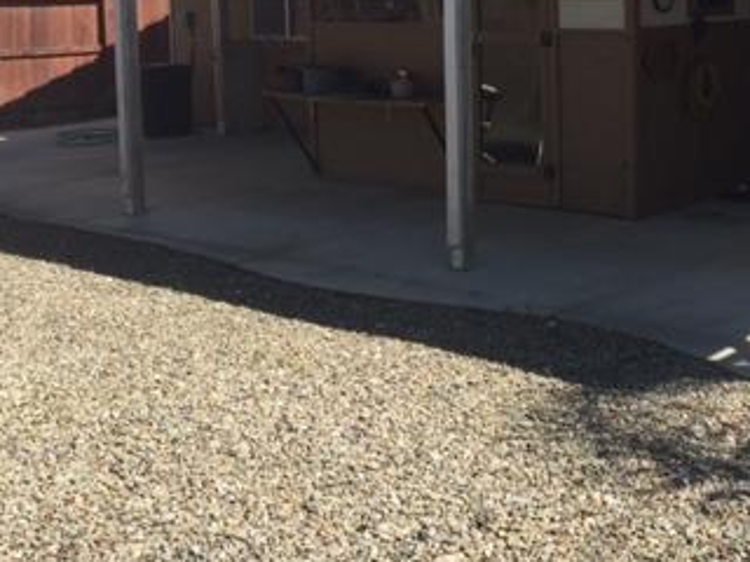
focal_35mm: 58
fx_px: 1257
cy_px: 84
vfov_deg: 24.7
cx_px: 619
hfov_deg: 32.2
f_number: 2.2
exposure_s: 1/1199
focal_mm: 4.15
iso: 32
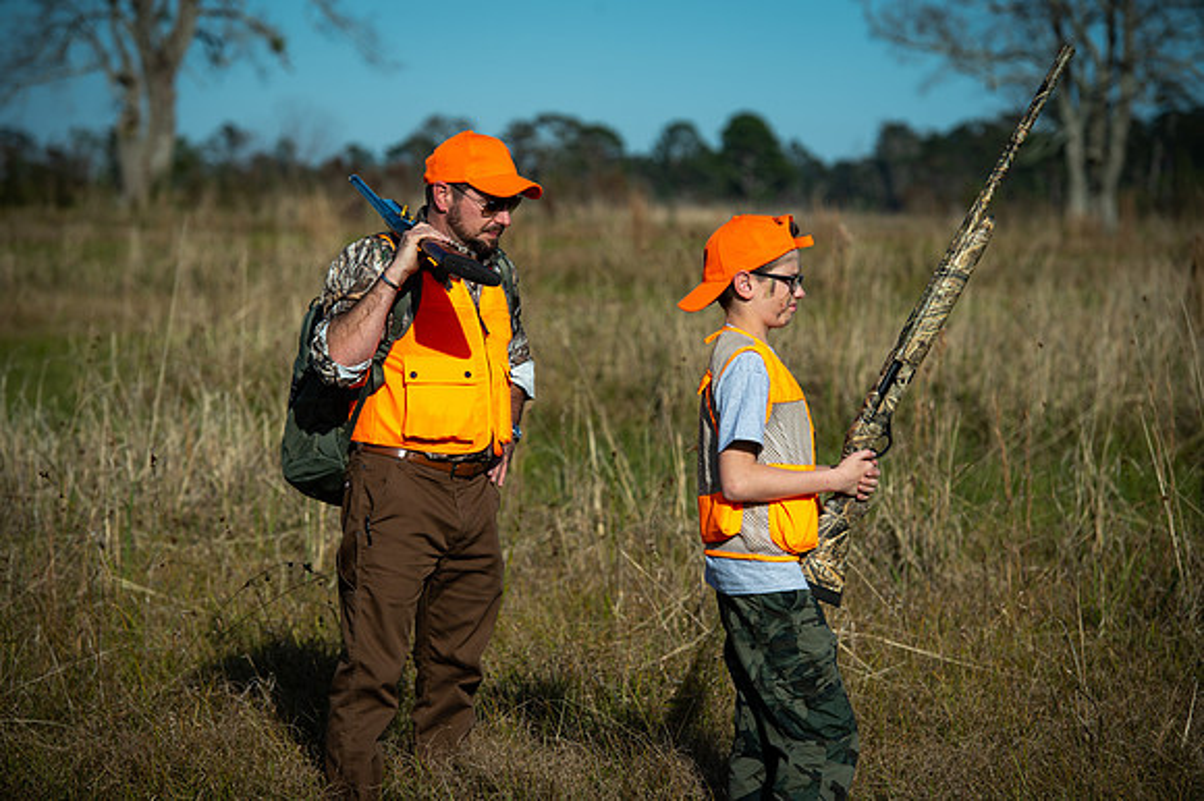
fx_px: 5014
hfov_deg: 13.7
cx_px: 602
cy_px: 400
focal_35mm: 150
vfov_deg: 9.1
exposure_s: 1/500
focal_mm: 150
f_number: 5.6
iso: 100
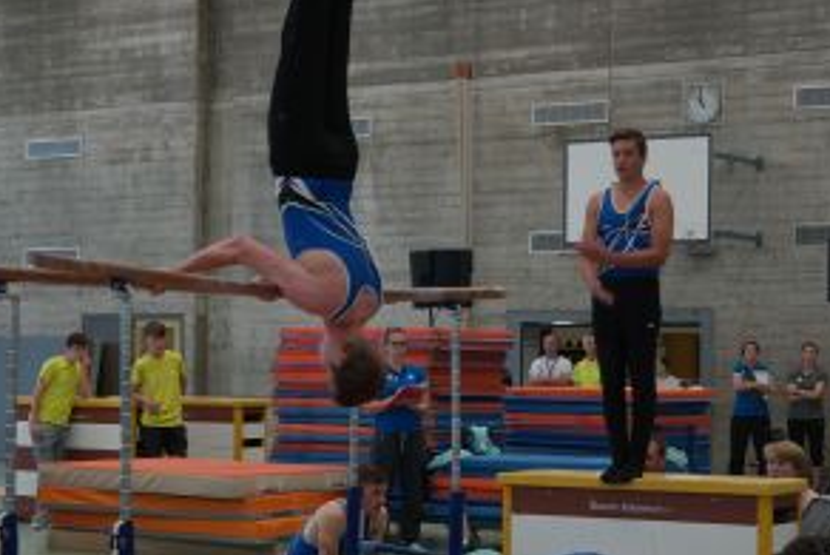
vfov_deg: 15.2
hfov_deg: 22.6
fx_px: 2076
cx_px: 347
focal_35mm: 90
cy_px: 366
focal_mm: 27
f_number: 4
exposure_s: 1/80
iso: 200
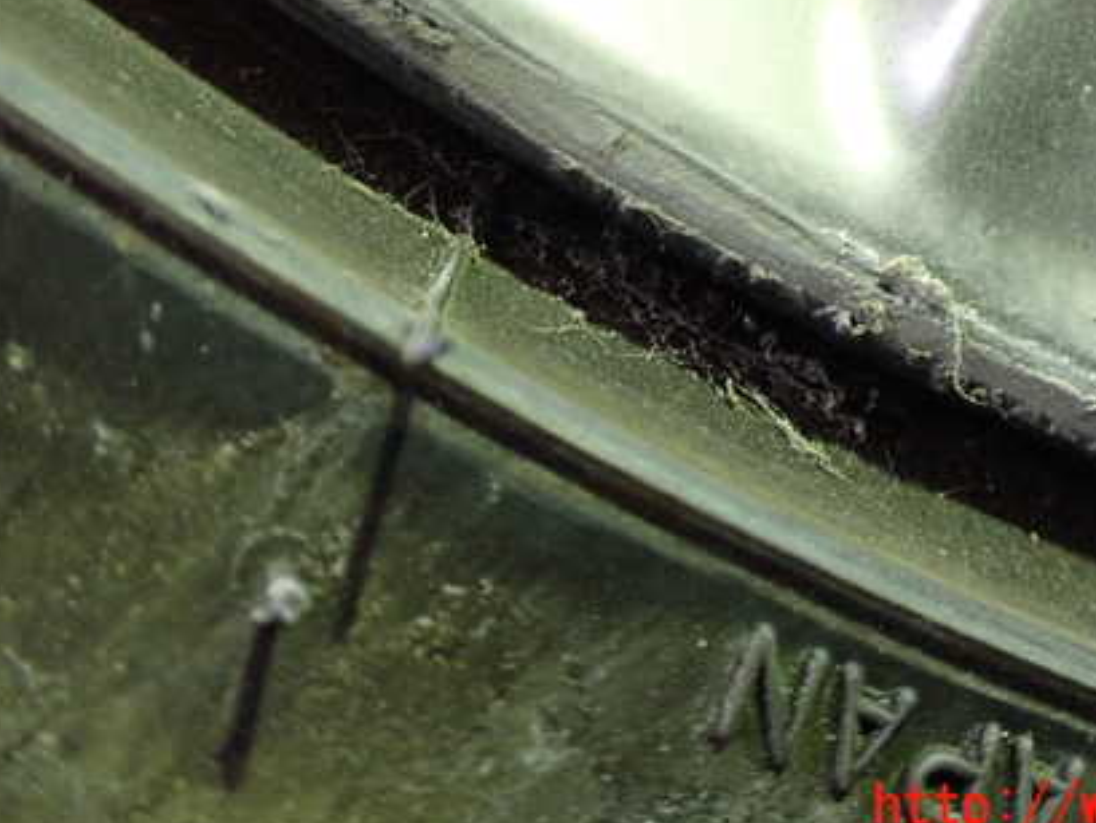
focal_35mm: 44
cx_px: 675
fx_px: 1394
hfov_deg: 42.7
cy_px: 239
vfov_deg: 32.5
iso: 800
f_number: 2.3
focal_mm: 5.4
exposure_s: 1/40
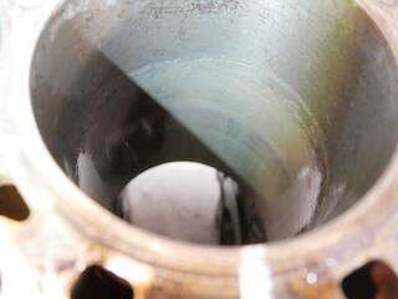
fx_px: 414
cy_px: 102
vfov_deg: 39.2
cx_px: 159
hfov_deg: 51.0
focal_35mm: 36
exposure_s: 1/60
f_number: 3.5
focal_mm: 12
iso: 3200
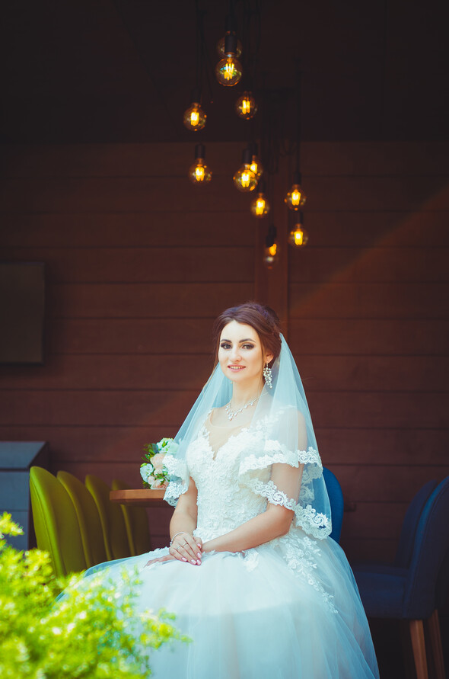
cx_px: 224
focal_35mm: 75
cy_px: 340
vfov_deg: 27.0
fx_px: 1410
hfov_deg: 18.1
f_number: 2.5
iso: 100
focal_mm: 50
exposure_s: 1/400
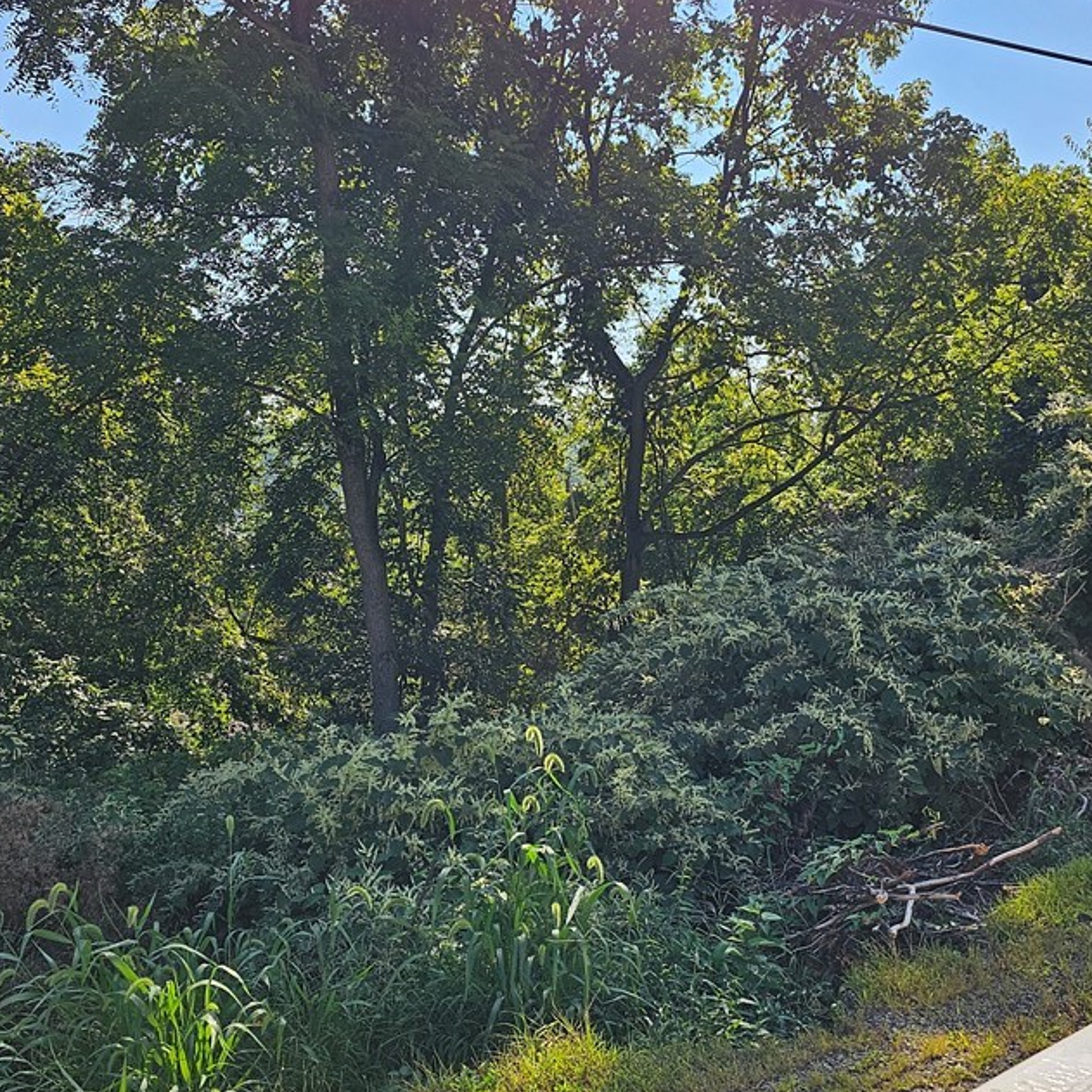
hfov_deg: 49.7
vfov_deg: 49.7
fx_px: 1178
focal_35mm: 33
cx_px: 545
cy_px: 571
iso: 20
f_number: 1.7
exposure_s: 1/1182
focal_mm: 6.3
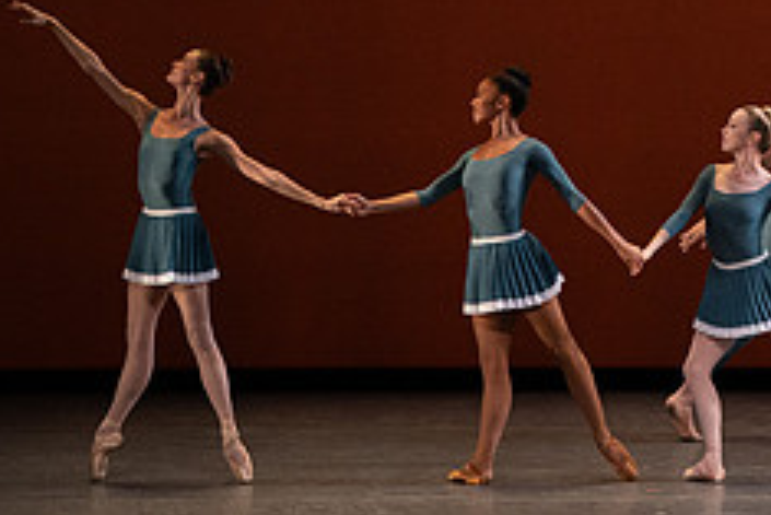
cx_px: 863
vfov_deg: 3.0
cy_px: -15
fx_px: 9772
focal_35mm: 456
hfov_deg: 4.5
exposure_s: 1/400
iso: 5000
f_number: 9
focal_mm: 185
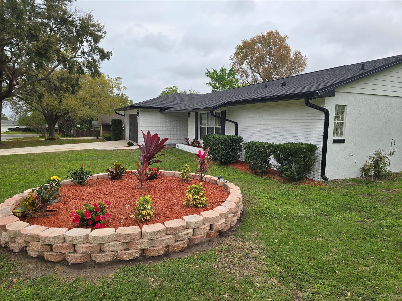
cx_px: 201
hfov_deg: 73.9
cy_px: 150
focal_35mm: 23
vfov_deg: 58.9
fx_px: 267
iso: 12
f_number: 1.7
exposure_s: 1/358
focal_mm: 6.3
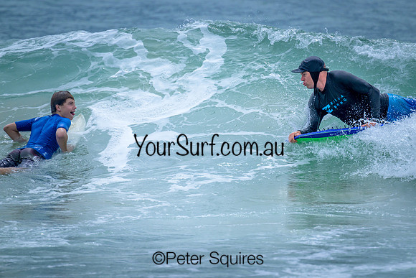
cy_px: 113
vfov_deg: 2.1
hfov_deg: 3.1
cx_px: 247
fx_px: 7687
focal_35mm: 665
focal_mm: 560
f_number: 8
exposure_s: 1/2000
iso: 560
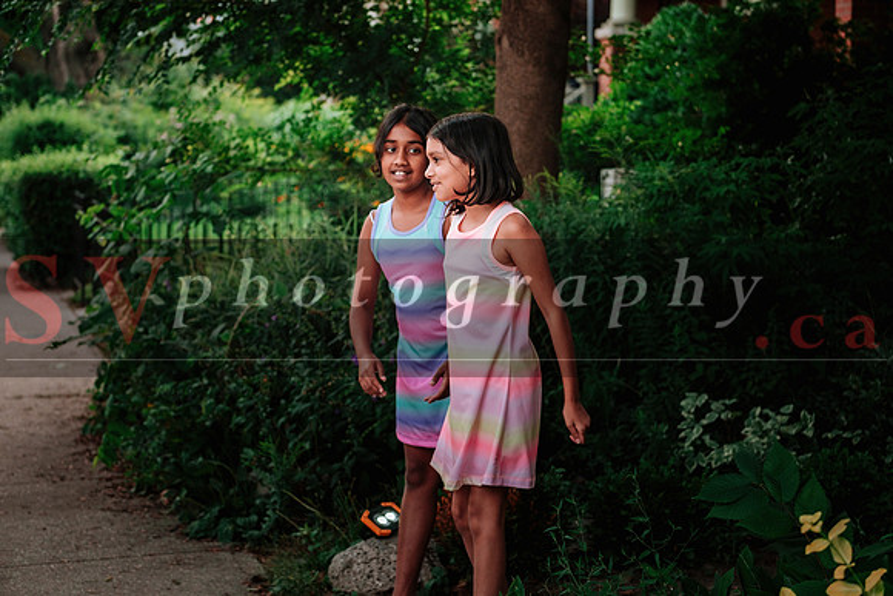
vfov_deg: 16.9
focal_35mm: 81
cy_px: 298
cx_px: 446
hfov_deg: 25.1
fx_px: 2010
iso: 800
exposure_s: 1/400
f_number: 2.8
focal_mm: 54.1
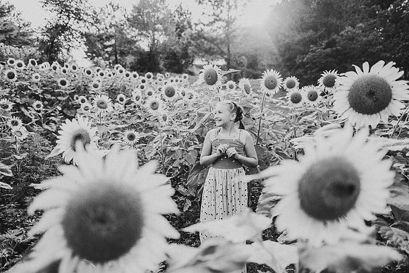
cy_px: 136
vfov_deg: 50.2
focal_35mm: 26
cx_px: 204
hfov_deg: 70.1
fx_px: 291
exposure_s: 1/320
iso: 125
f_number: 2.2
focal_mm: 24
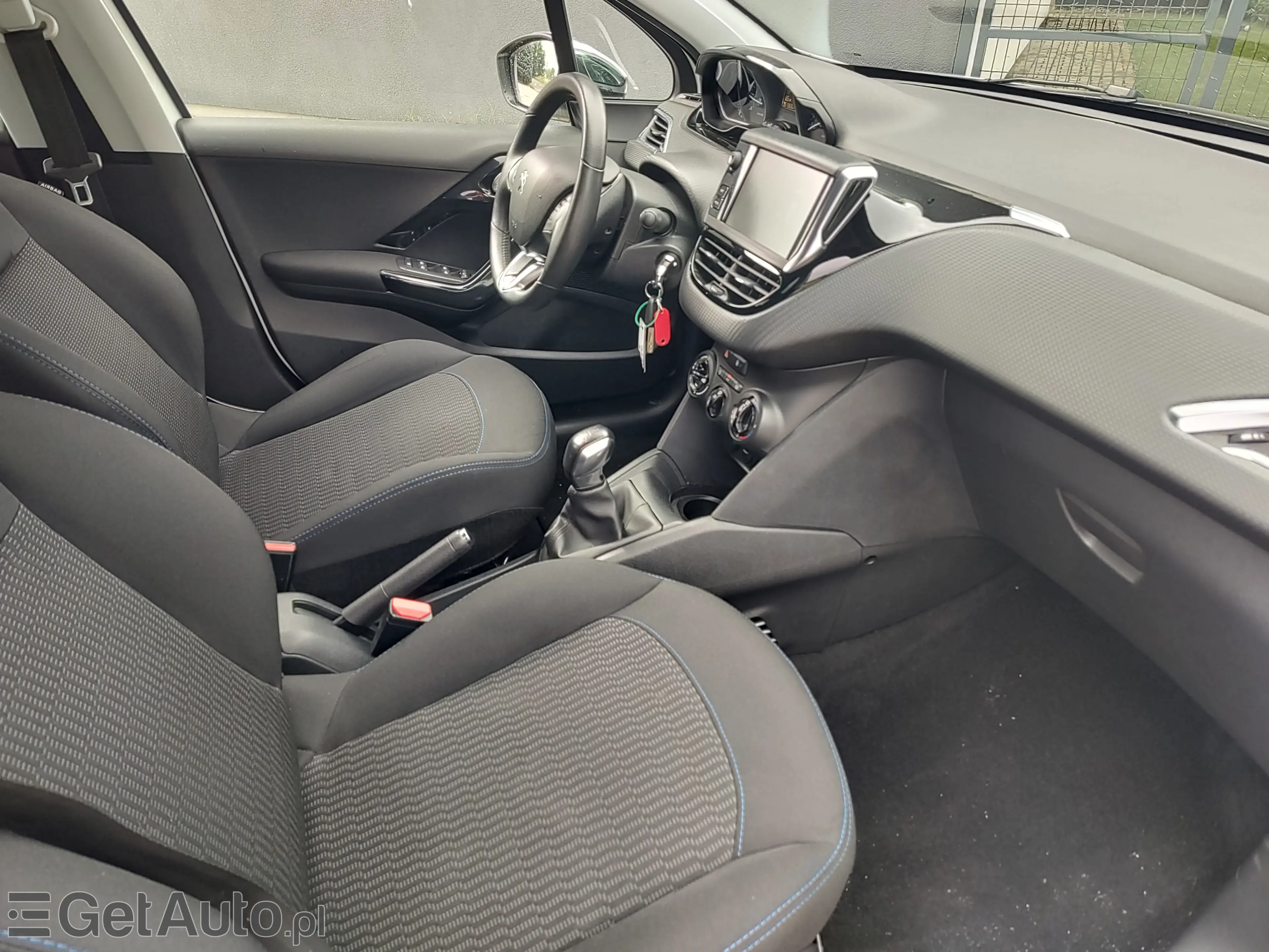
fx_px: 843
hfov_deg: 73.9
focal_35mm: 23
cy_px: 476
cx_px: 634
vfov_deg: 58.9
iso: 105
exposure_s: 1/100
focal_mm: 5.56
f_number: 1.8
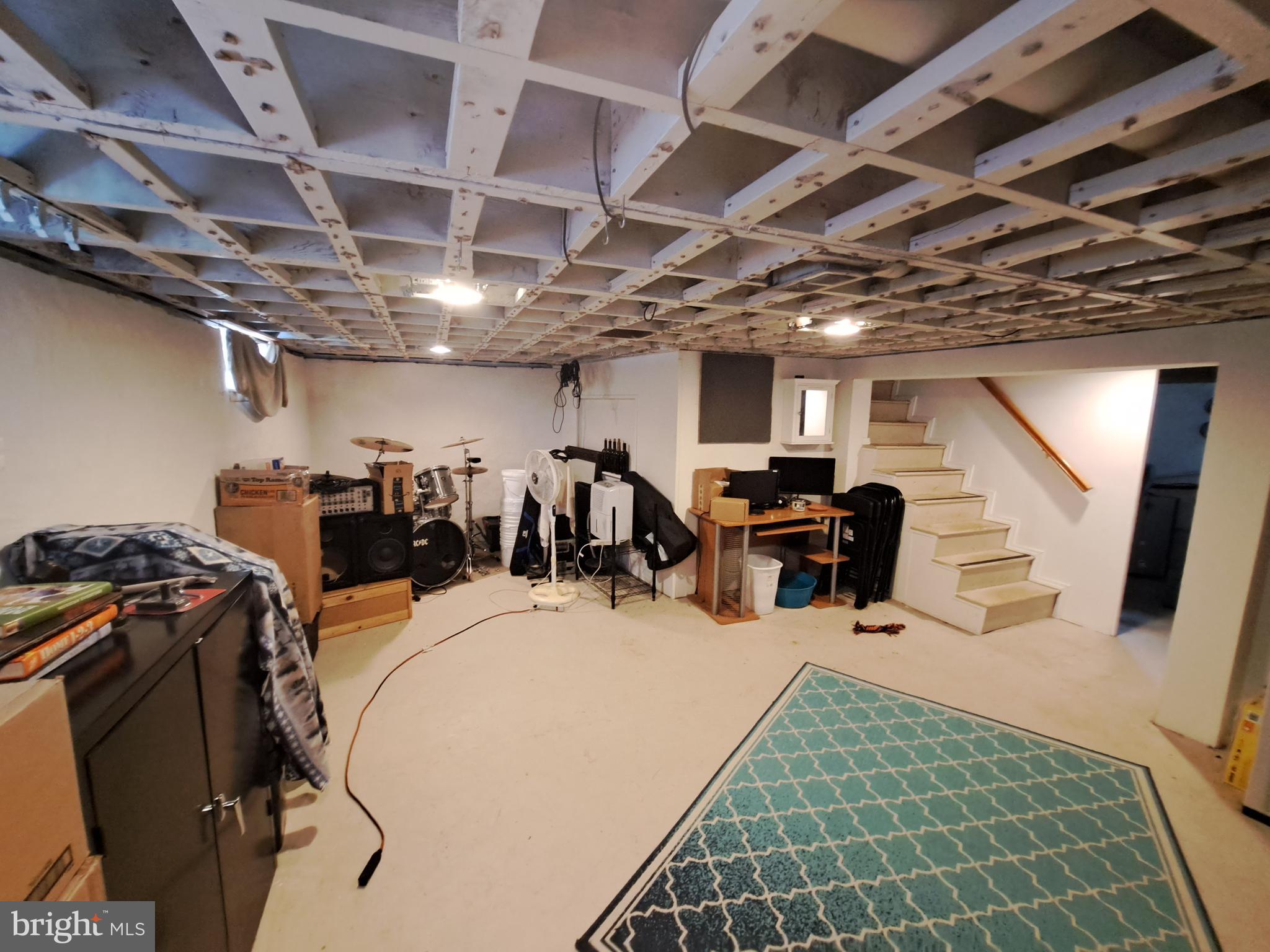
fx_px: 477
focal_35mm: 13
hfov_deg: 106.2
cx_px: 635
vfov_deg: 89.9
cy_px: 476
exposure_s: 1/24
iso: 500
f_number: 2.2
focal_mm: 1.74
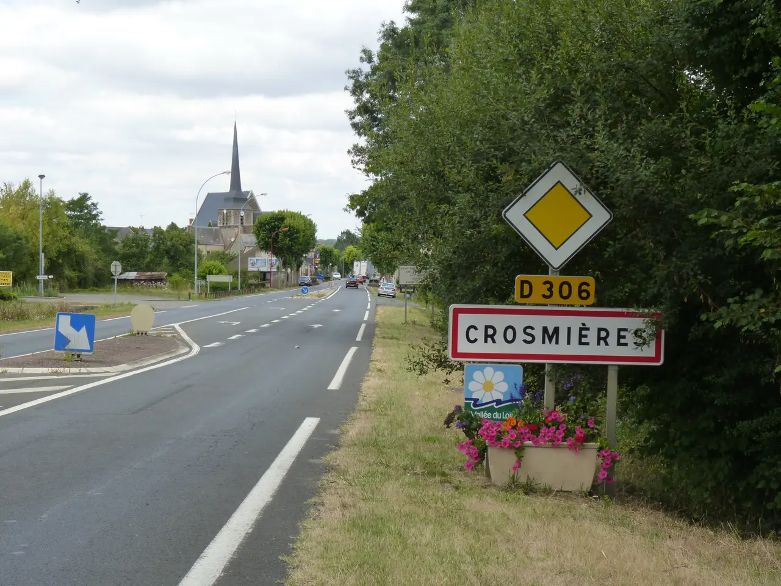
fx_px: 1624
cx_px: 390
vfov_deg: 20.4
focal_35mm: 72
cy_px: 293
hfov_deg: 27.0
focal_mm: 12.8
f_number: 5
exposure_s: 1/200
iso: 125
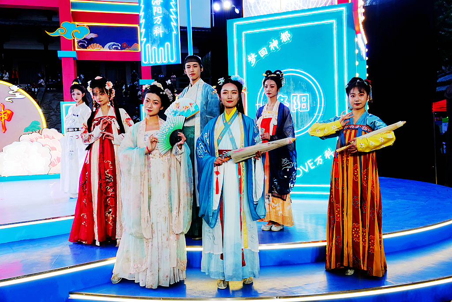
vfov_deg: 41.1
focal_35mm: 32
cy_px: 151
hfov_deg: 58.7
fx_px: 402
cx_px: 226
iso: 100
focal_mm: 11.77
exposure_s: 1/100
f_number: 2.8
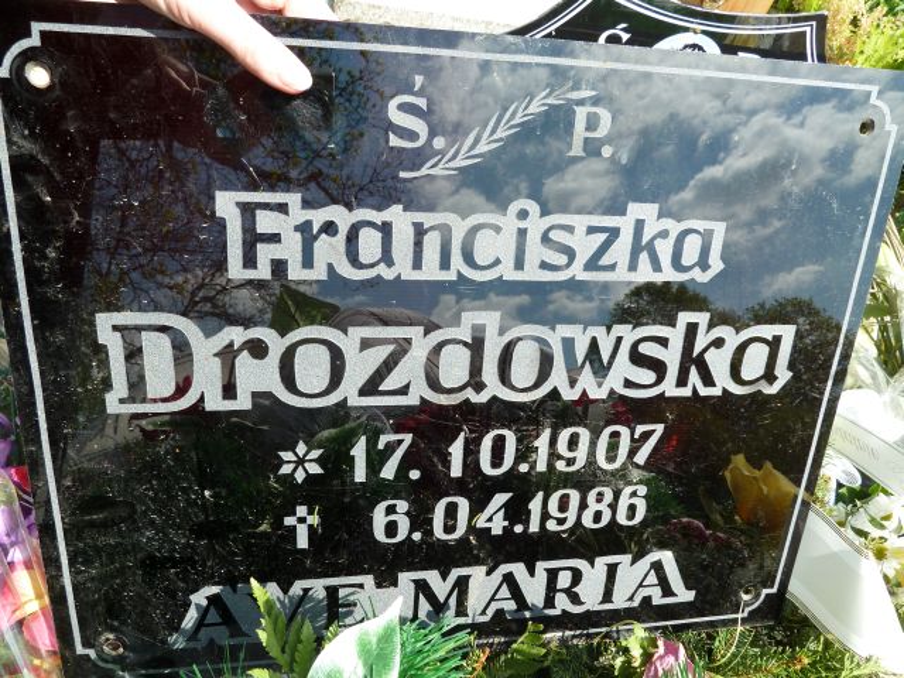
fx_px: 653
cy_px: 339
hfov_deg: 69.4
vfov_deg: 54.9
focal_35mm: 25
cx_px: 452
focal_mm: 4.1
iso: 80
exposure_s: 1/200
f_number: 4
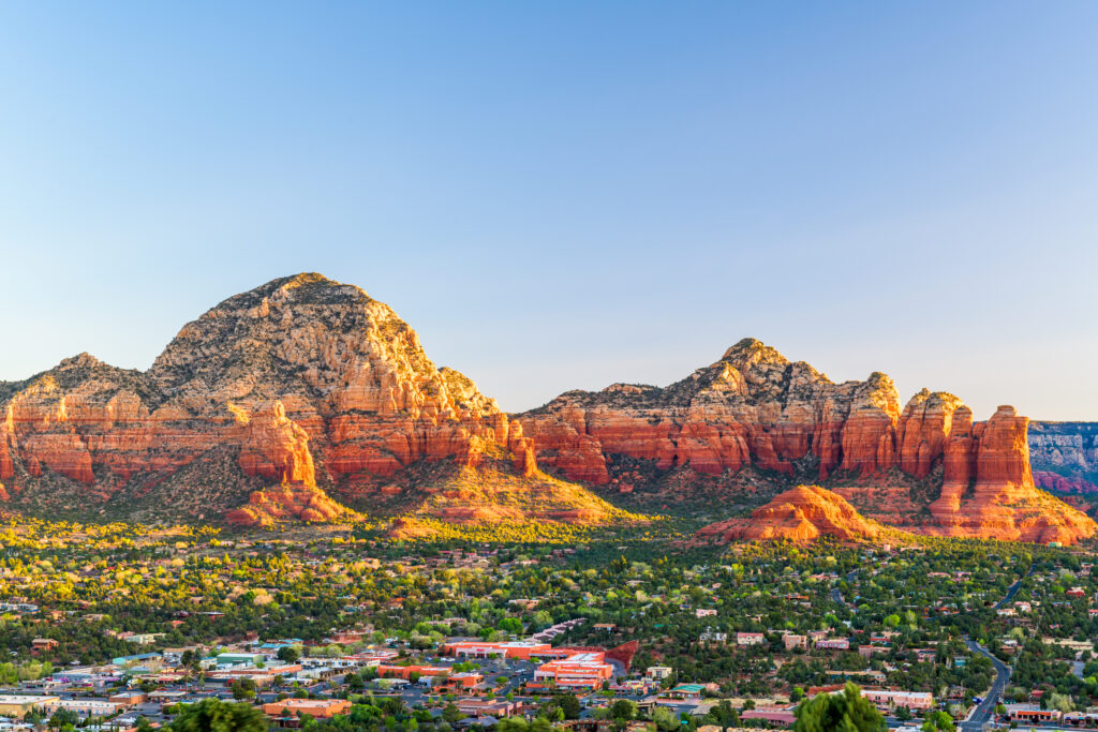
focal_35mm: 62
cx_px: 549
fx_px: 1891
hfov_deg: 32.4
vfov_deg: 21.9
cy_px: 366
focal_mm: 62
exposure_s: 1/3
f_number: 11
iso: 64
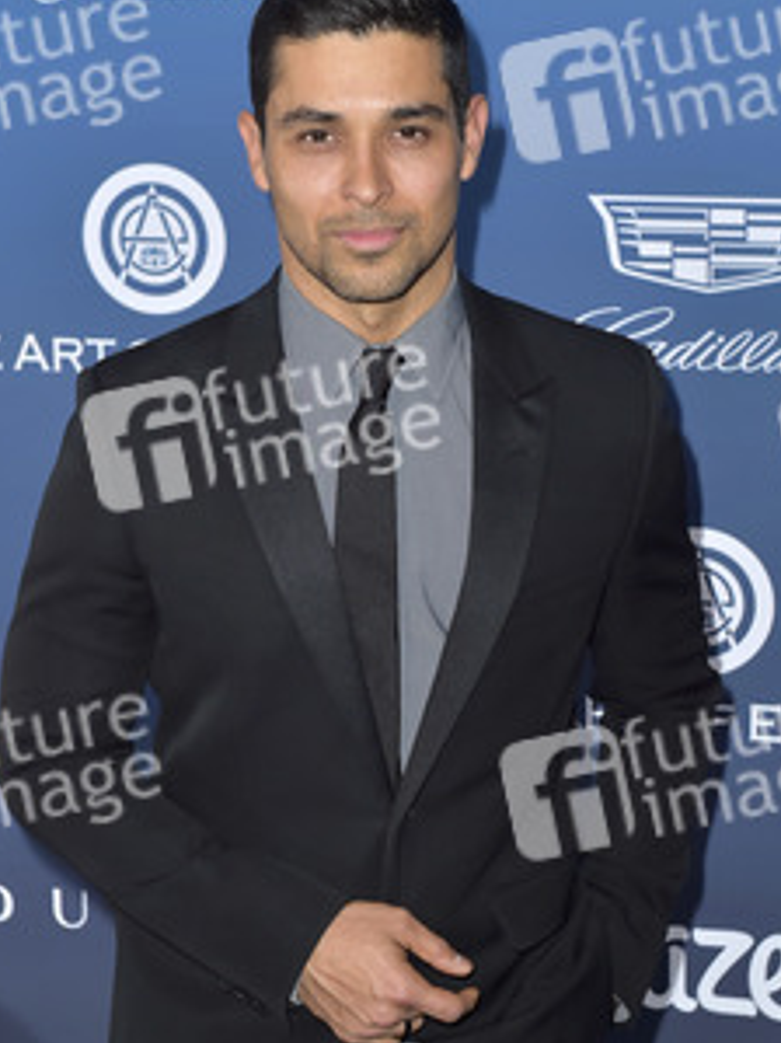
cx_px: 364
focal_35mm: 85
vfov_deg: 23.0
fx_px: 2559
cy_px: 603
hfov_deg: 17.4
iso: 250
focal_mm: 66
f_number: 5.6
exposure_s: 1/250
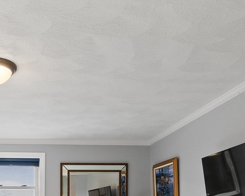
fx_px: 355
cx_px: 24
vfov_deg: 27.2
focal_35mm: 49
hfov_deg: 35.8
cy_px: 235
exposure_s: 1/320
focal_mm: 17
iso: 800
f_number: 2.8
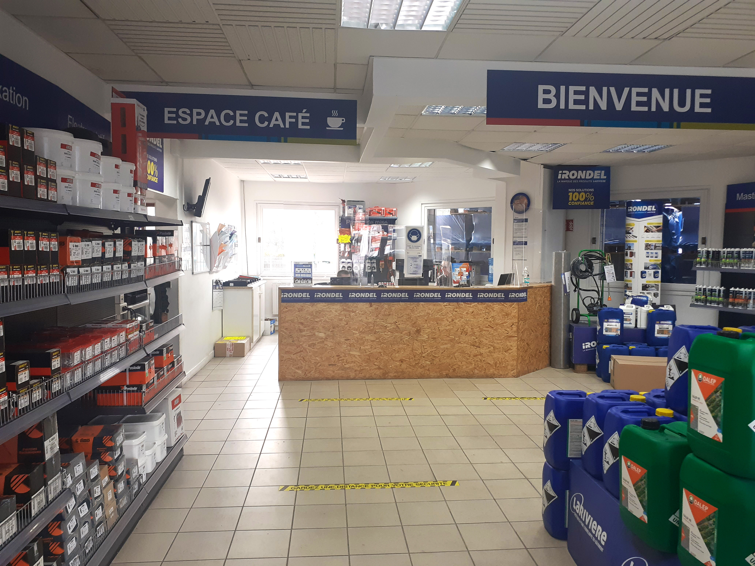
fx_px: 589
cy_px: 283
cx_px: 378
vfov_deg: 51.4
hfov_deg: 65.3
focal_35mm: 27
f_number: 1.9
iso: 64
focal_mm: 3.6
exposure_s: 1/50
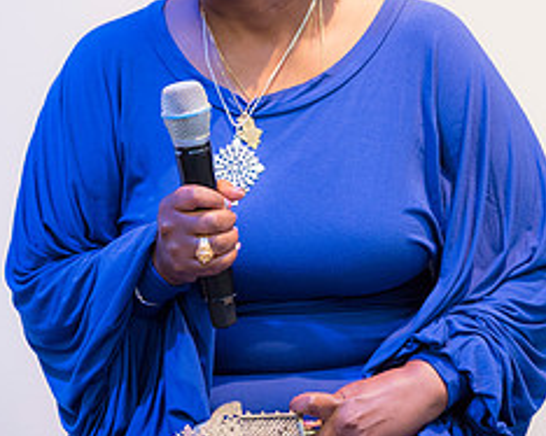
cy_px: 107
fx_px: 3941
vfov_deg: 6.3
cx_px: 264
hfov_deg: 7.9
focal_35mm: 244
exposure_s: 1/125
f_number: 2.8
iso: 2200
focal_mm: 135
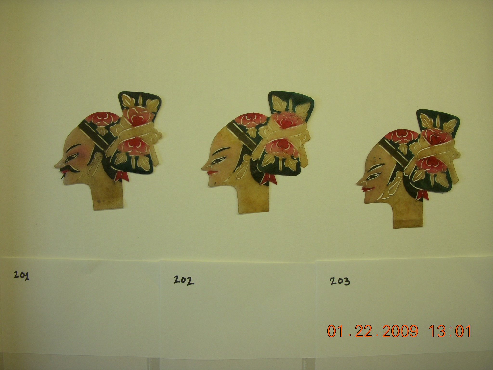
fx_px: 541
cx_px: 246
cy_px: 185
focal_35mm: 38
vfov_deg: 37.7
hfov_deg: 49.0
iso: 100
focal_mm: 6.3
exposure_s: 1/200
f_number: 3.3
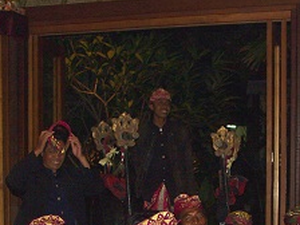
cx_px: 153
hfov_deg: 25.7
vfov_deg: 18.7
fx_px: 659
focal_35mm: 76
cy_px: 238
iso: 200
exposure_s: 1/50
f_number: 2.8
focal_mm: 8.81
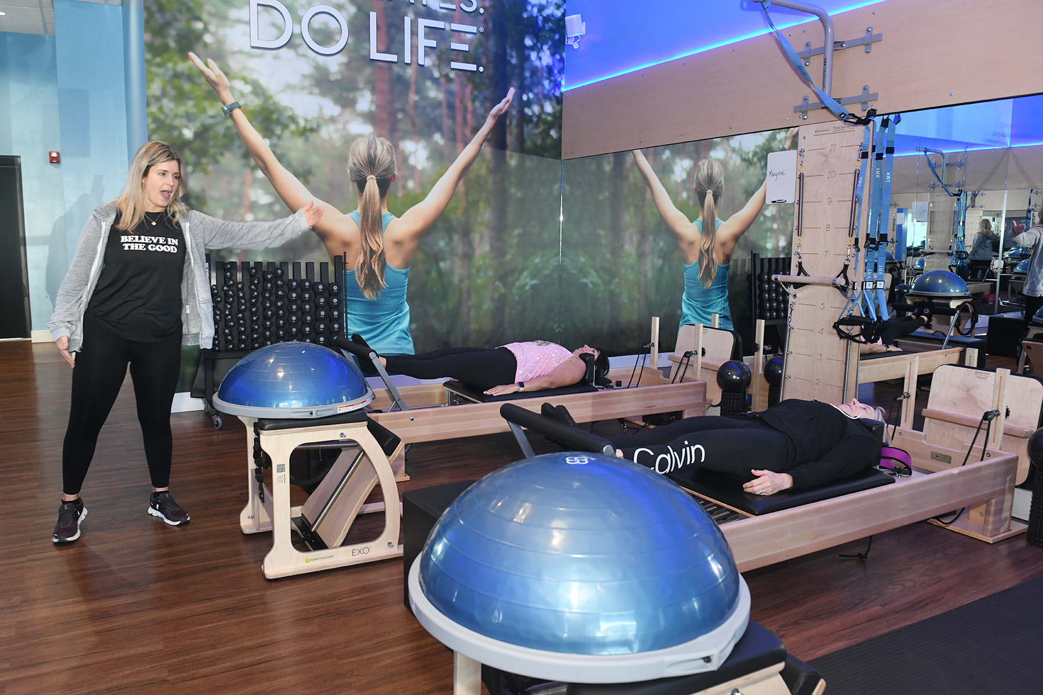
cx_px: 522
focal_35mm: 24
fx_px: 695
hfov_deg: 73.7
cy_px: 348
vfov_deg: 53.1
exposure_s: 1/60
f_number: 6.3
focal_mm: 24
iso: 1600
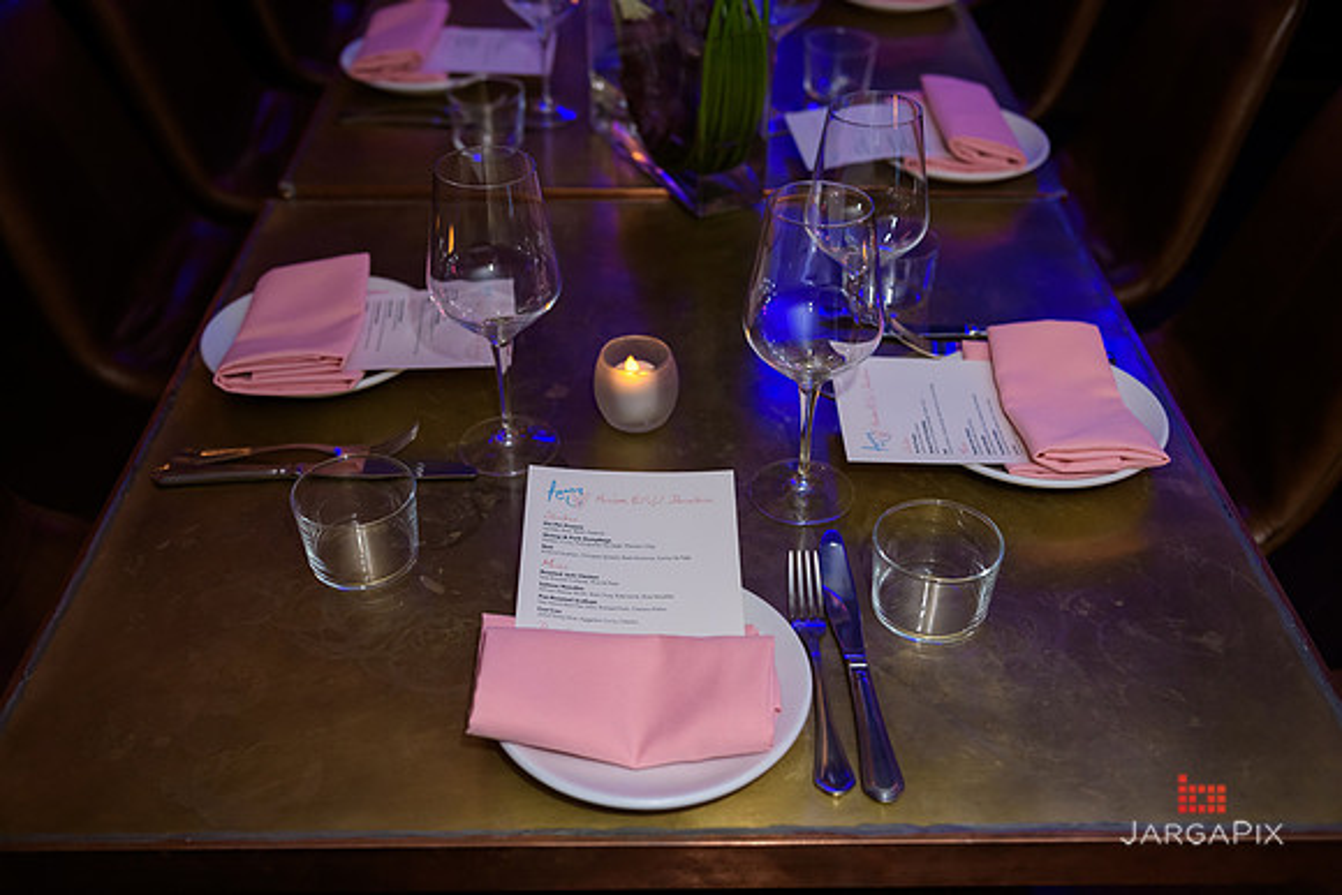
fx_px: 1342
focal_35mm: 36
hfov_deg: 53.1
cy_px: 448
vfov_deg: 36.9
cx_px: 671
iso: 1000
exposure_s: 1/125
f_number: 3.2
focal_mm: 36
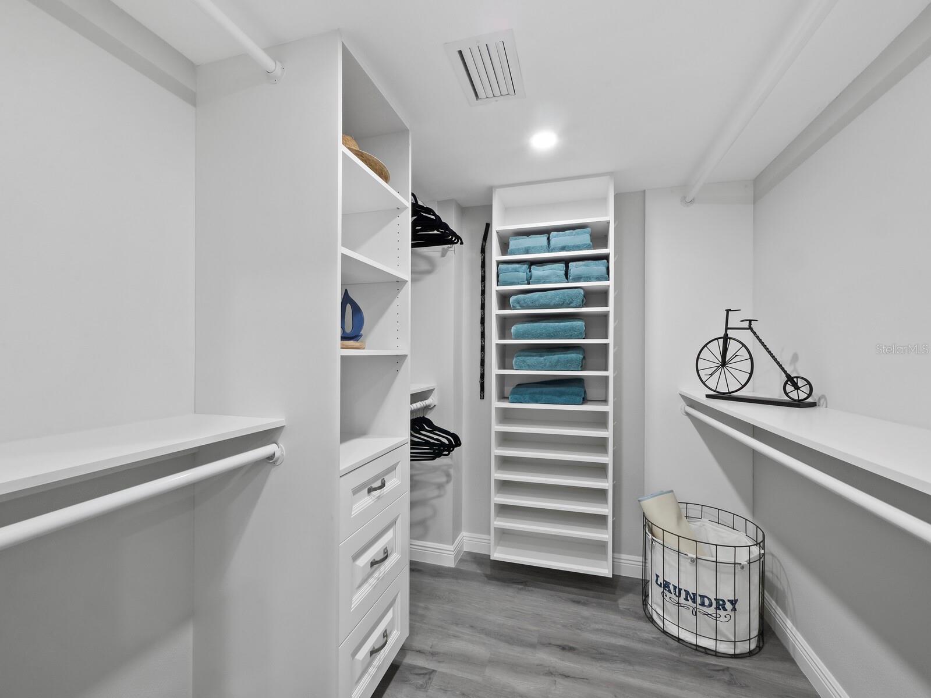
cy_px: 349
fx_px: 377
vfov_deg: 85.7
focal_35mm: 14
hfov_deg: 102.1
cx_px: 466
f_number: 11
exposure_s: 1/2.5
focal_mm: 7
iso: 400
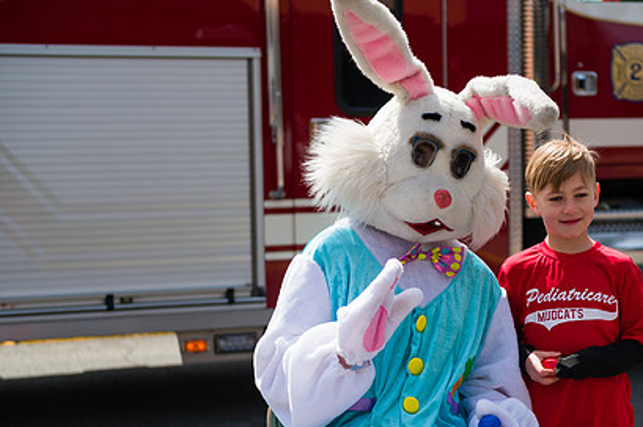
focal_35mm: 85
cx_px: 442
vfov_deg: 16.0
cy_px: 267
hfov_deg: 23.8
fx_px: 1517
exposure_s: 1/3200
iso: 200
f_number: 4
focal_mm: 60
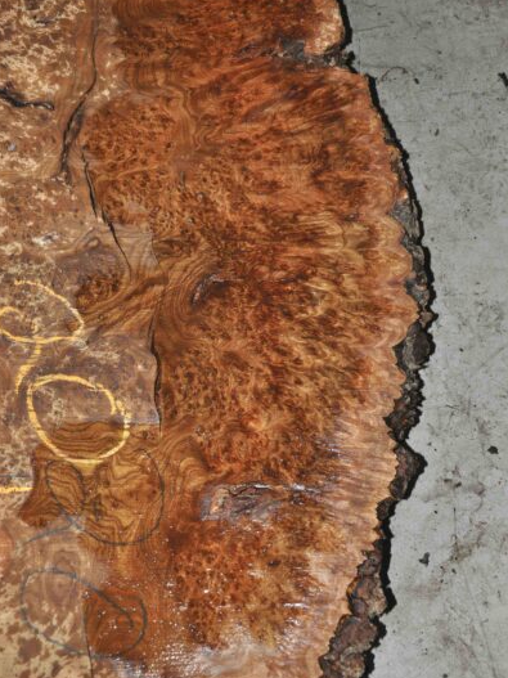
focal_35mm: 56
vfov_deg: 34.4
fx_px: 1096
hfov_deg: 26.1
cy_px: 353
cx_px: 252
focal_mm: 34
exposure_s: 1/60
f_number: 4.2
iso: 800
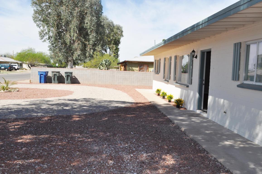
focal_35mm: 33
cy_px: 87
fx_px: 240
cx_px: 131
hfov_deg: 57.3
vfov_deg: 39.9
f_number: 14
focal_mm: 22
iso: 200
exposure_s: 1/200
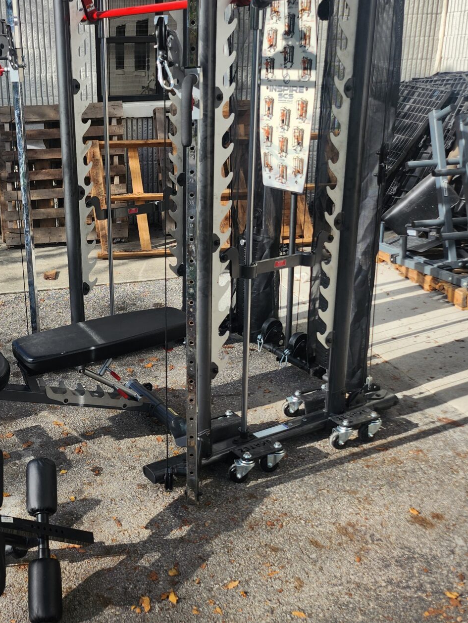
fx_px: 703
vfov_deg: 47.8
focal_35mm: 39
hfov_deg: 36.1
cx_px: 123
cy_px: 283
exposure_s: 1/2384
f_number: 1.8
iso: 50
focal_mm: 5
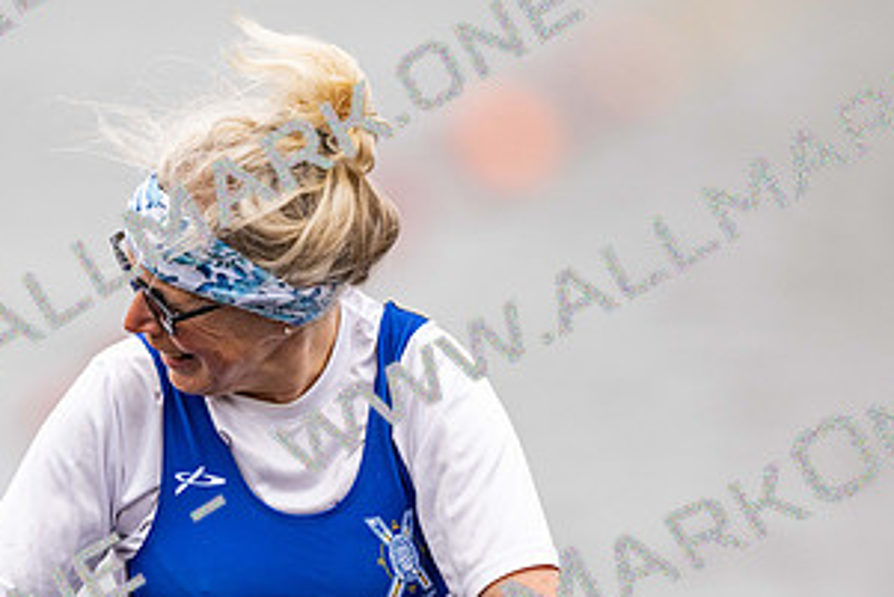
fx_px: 28745
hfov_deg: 1.8
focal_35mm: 1157
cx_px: 56
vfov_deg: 1.2
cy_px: 524
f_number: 4
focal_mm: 600
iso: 400
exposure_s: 1/2500
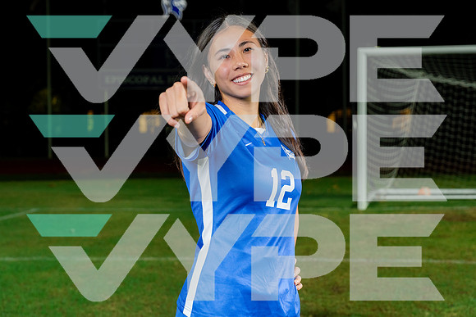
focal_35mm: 66
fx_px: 878
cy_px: 158
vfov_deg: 20.5
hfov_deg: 30.3
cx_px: 238
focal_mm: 66
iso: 2000
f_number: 5.6
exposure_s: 1/250
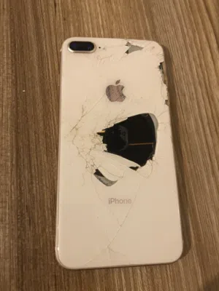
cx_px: 110
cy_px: 146
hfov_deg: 49.7
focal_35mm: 28
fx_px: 236
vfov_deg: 63.4
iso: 100
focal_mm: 3.99
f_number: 1.8
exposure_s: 1/9
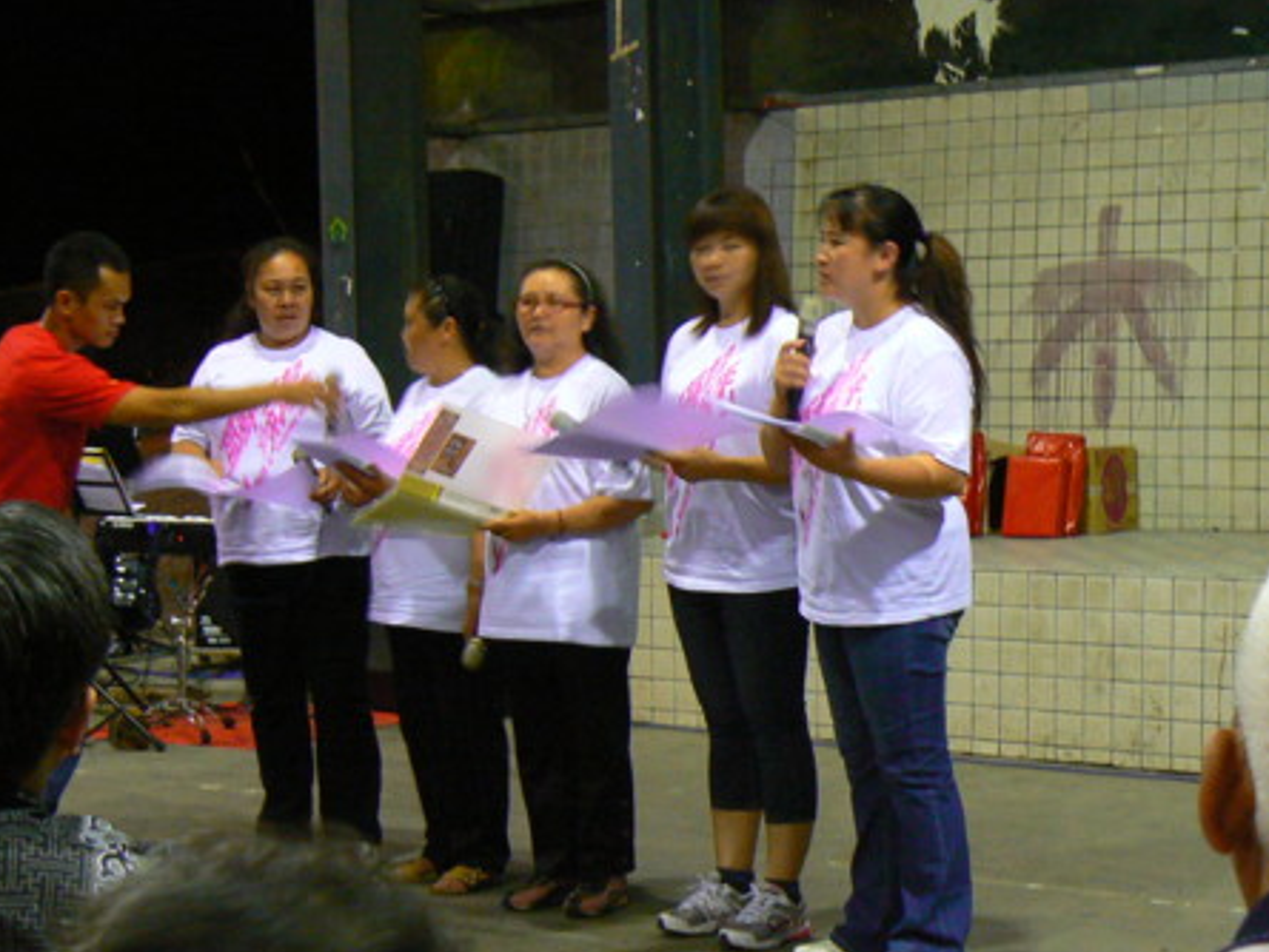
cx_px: 630
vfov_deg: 17.2
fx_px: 3154
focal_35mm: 86
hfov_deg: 22.8
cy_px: 476
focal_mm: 10.4
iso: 200
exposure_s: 1/5
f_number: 3.2
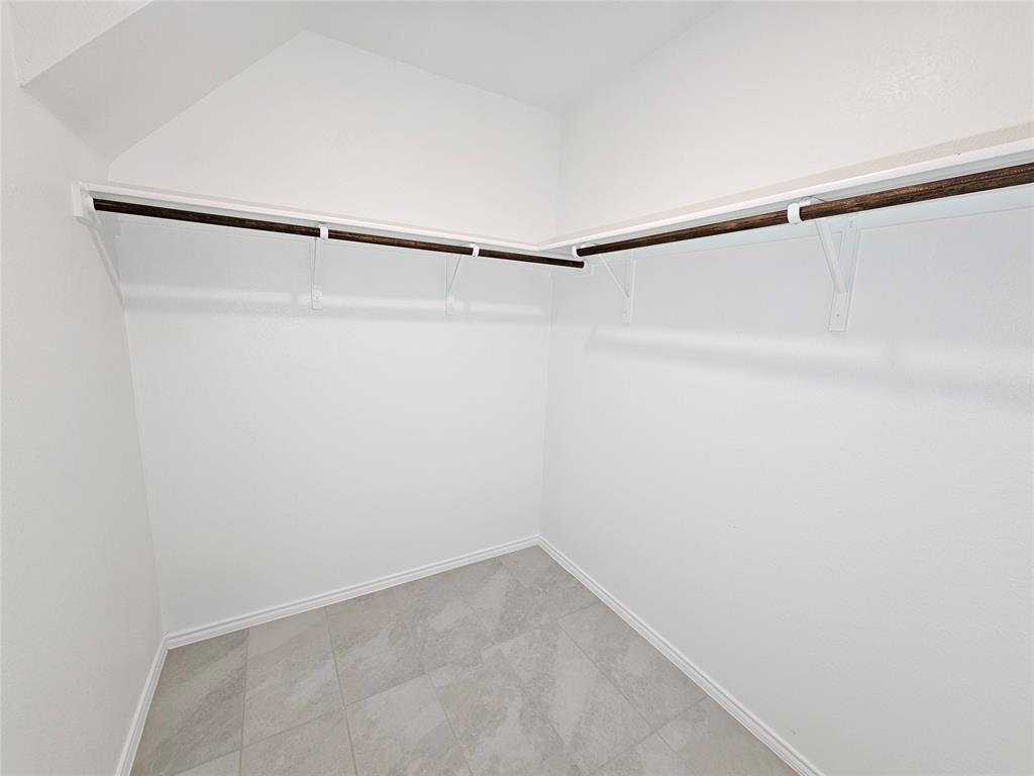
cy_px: 388
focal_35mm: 13
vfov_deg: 89.9
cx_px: 517
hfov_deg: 106.2
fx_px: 388
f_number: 2.2
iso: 125
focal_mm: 2.2
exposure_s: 1/60
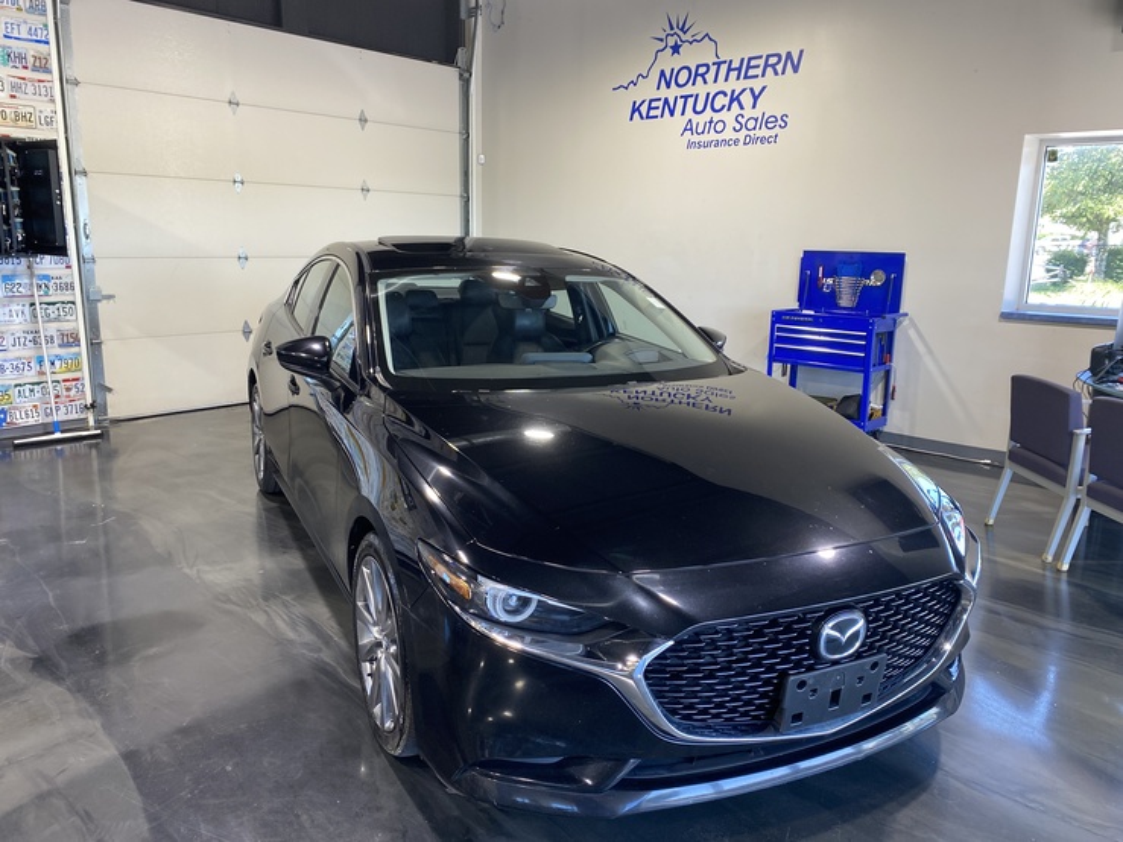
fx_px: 843
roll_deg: -1.4
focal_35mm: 26
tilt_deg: -12.1
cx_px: 562
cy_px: 421
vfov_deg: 53.0
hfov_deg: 67.3
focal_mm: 4.25
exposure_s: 1/120
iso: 125
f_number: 1.8
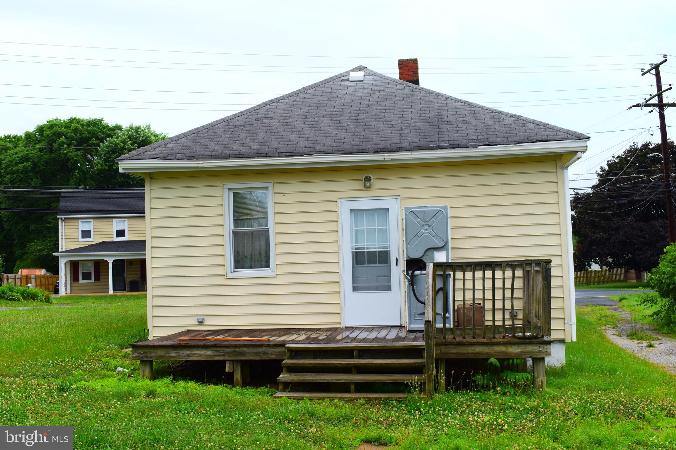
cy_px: 225
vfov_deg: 33.0
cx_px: 338
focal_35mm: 40
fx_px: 760
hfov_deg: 47.9
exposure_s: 1/250
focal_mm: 27
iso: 100
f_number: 8
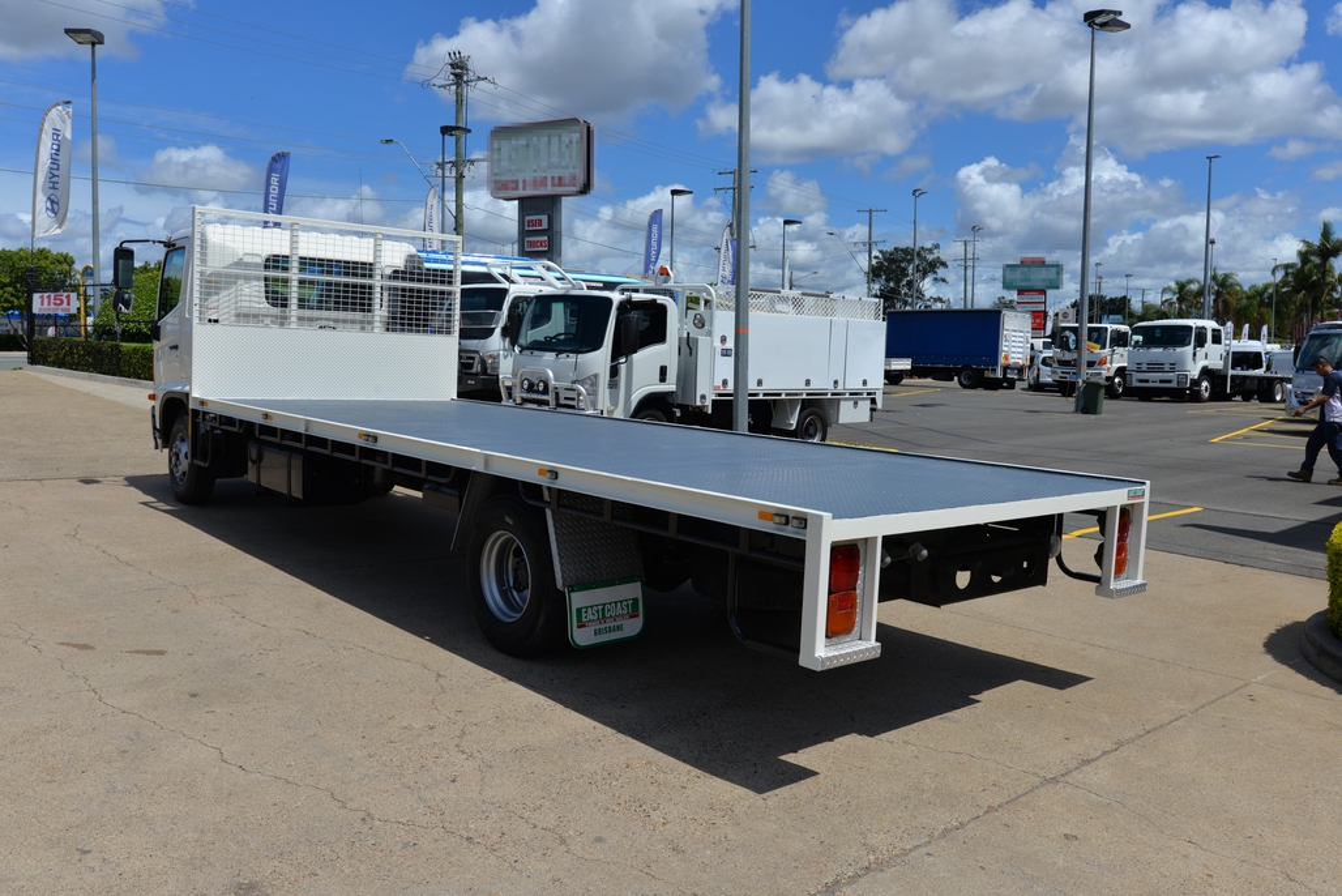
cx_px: 671
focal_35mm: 30
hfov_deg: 61.9
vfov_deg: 43.6
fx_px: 1119
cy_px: 448
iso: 100
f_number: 10
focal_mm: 30
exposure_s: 1/400
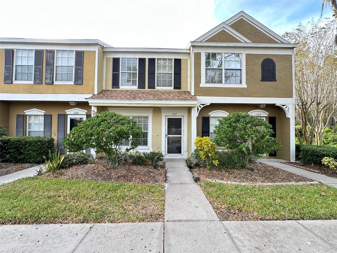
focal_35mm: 14
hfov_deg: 102.1
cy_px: 126
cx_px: 168
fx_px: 136
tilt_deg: +0.7
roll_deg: -1.6
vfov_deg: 85.7
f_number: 2.2
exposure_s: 1/120
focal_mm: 2.22
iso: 40
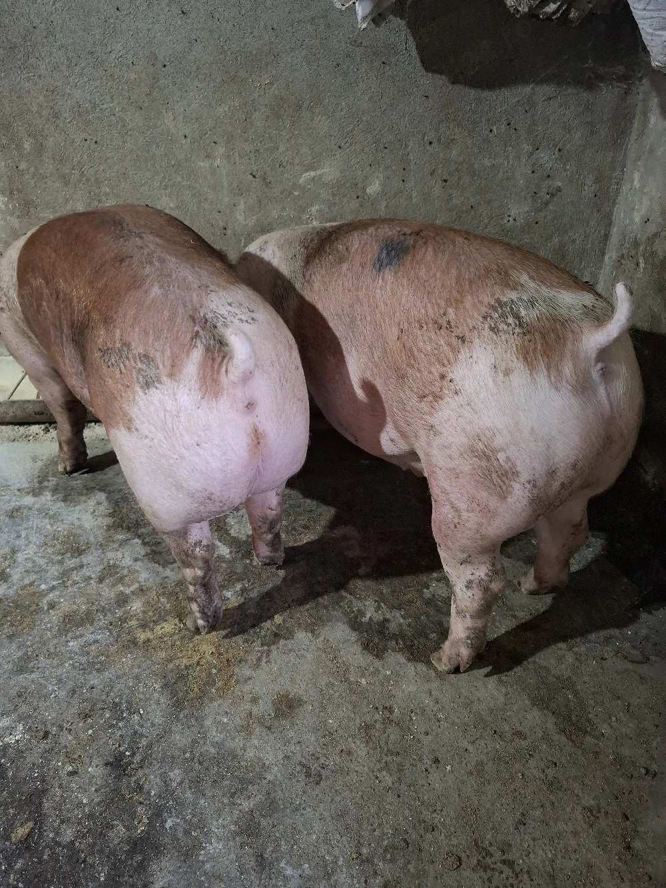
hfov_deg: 58.9
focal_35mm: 23
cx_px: 333
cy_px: 444
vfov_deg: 73.9
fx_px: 590
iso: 640
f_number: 1.8
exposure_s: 1/25
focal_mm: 5.54
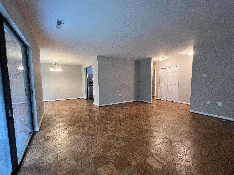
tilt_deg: -5.7
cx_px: 116
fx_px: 95
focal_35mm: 14
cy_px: 92
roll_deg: +0.9
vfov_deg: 85.6
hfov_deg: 102.1
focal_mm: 1.57
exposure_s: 1/60
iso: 320
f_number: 1.8
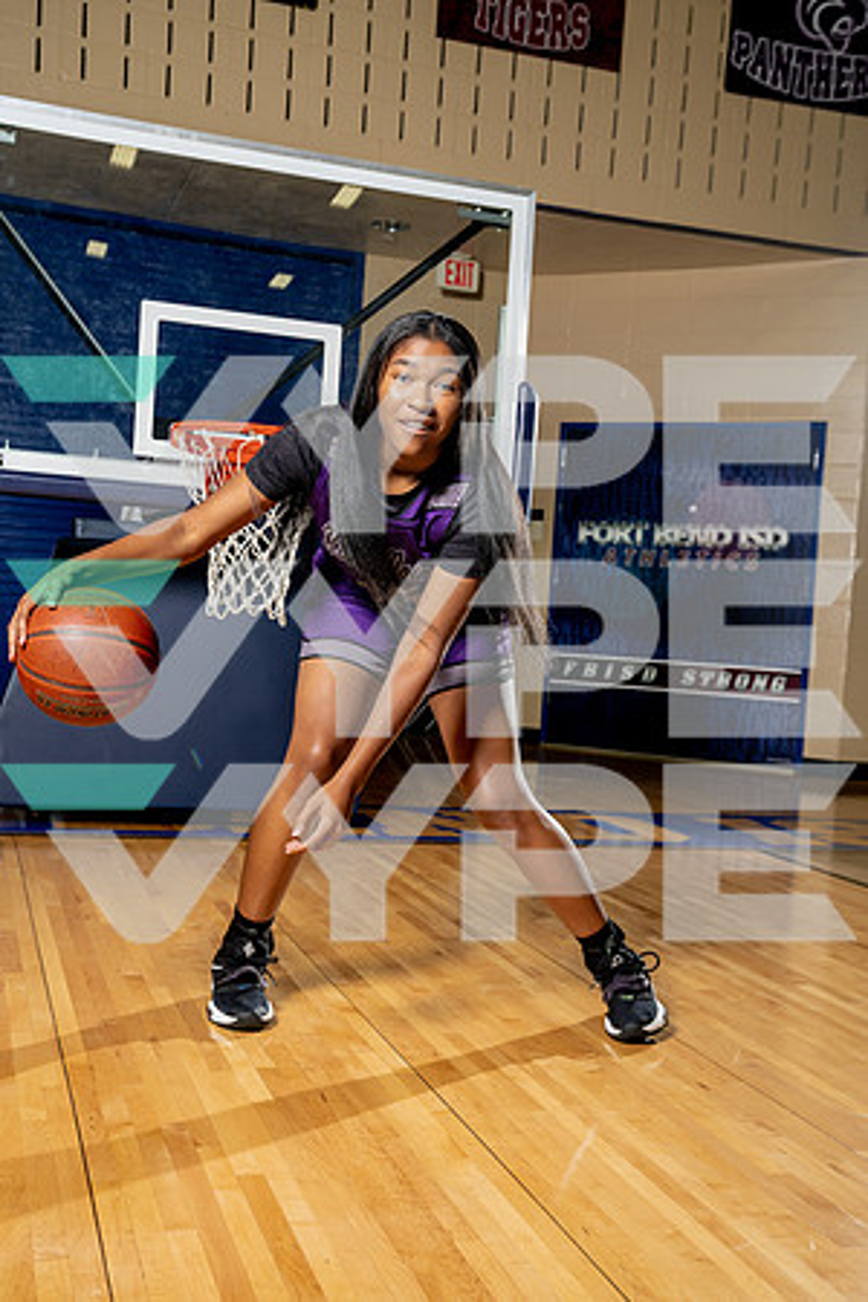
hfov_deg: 32.6
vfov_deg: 47.4
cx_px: 434
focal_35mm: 41
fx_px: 1483
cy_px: 651
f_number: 5.6
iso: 400
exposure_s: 1/250
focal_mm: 41
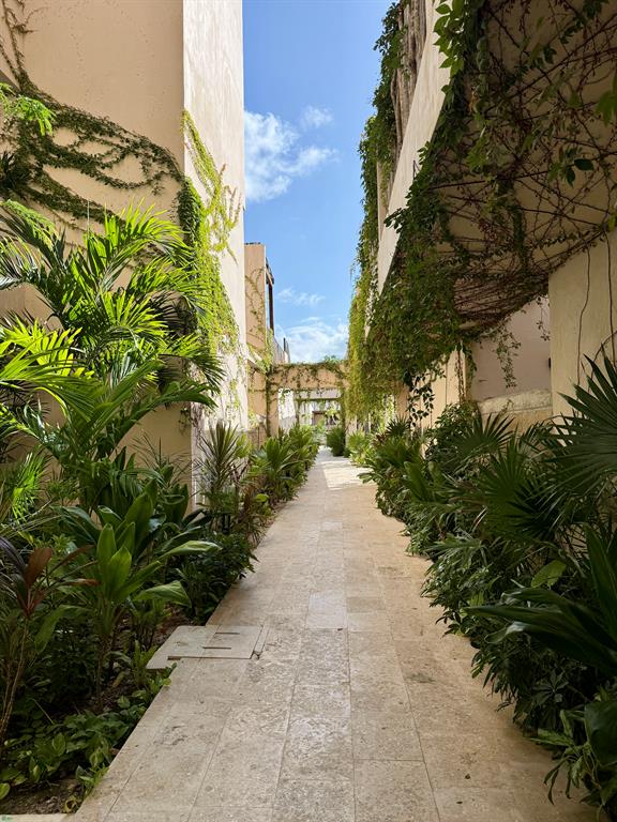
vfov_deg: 71.6
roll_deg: +0.9
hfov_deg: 56.8
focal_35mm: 24
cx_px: 308
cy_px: 411
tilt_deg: +1.1
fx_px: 570
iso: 100
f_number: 1.78
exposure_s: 1/3584
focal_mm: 6.76
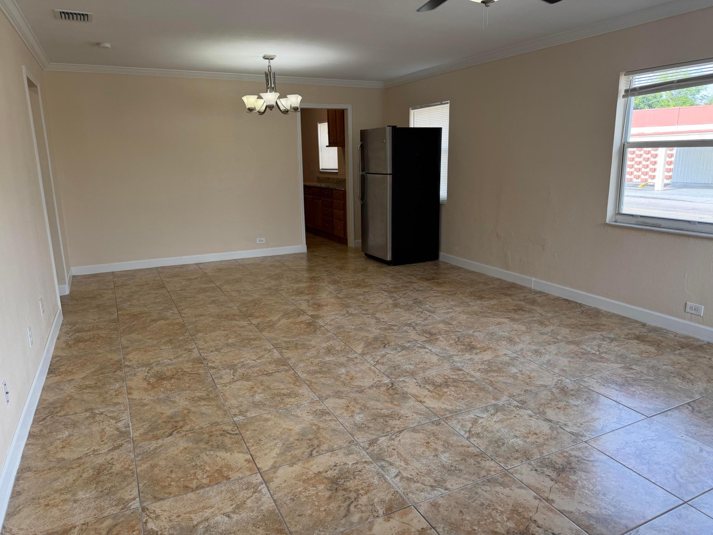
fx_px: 494
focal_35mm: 24
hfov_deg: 71.6
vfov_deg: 56.8
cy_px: 268
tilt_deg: -11.2
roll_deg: +1.7
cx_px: 356
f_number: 1.78
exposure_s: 1/253
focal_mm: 6.76
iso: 80
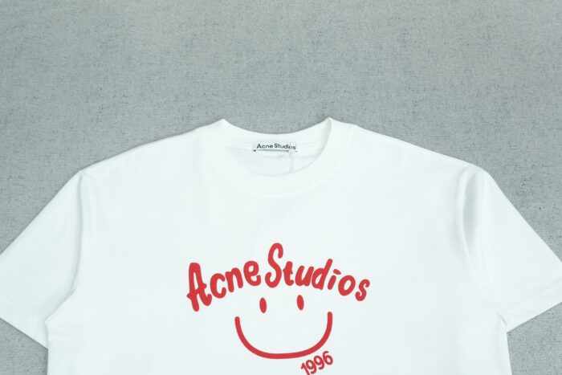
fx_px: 585
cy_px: 188
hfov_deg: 51.3
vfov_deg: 35.5
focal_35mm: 38
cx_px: 281
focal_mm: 25
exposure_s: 1/160
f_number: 8
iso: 1000
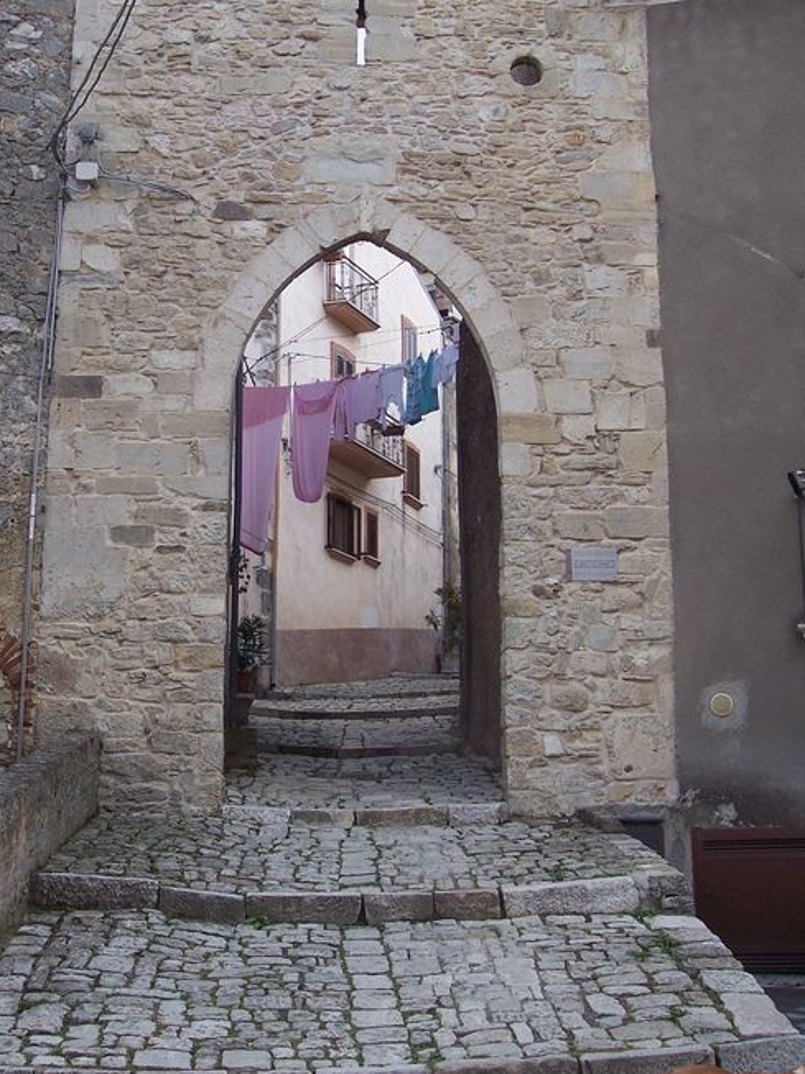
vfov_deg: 37.2
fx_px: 1581
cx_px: 361
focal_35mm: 51
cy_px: 383
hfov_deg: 28.5
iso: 100
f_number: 3.4
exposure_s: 1/500
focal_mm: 8
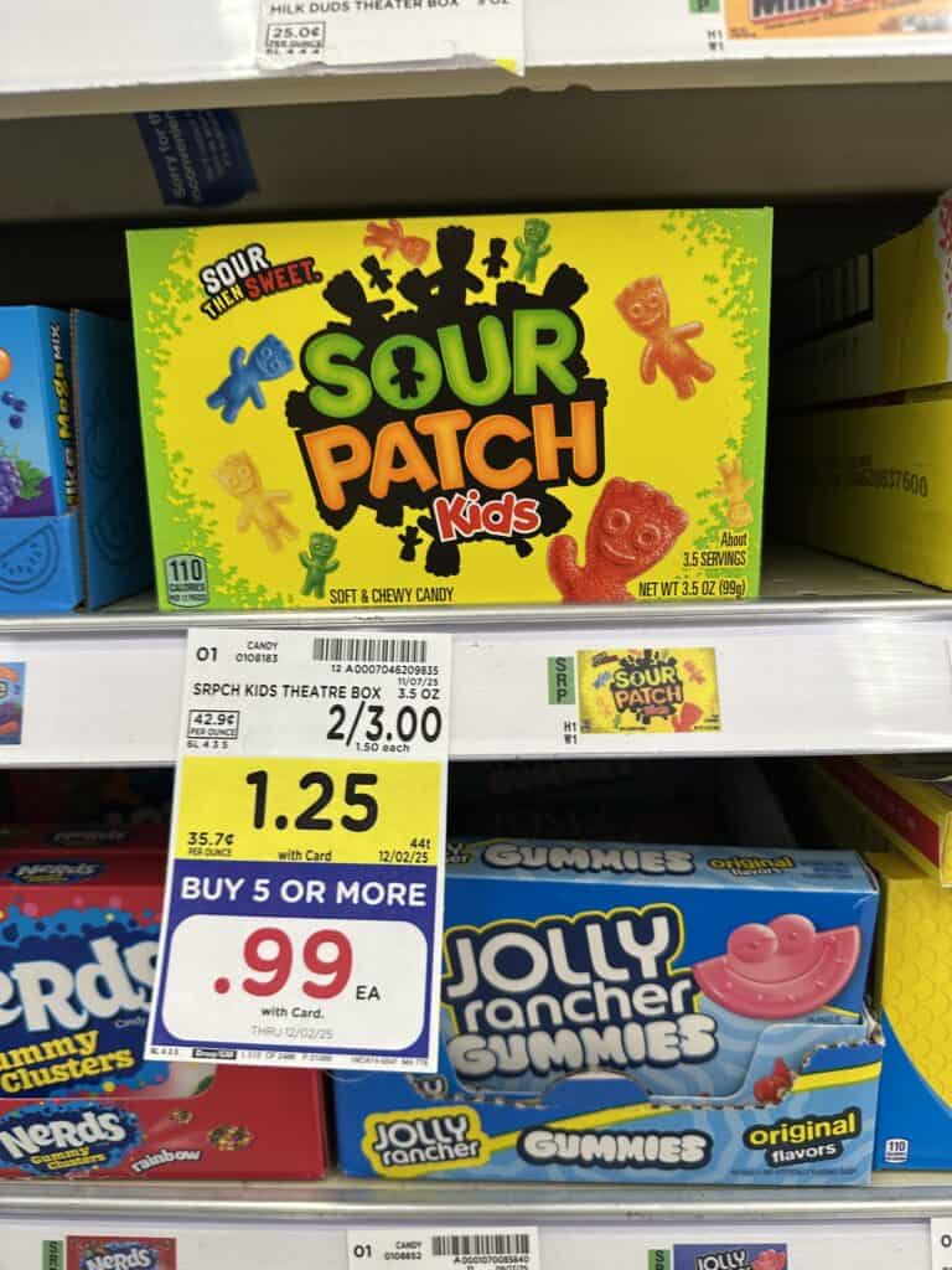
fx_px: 880
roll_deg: +1.5
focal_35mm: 24
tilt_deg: -13.8
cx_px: 476
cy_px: 635
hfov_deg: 56.8
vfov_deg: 71.6
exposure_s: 1/61
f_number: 1.78
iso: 125
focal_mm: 6.86
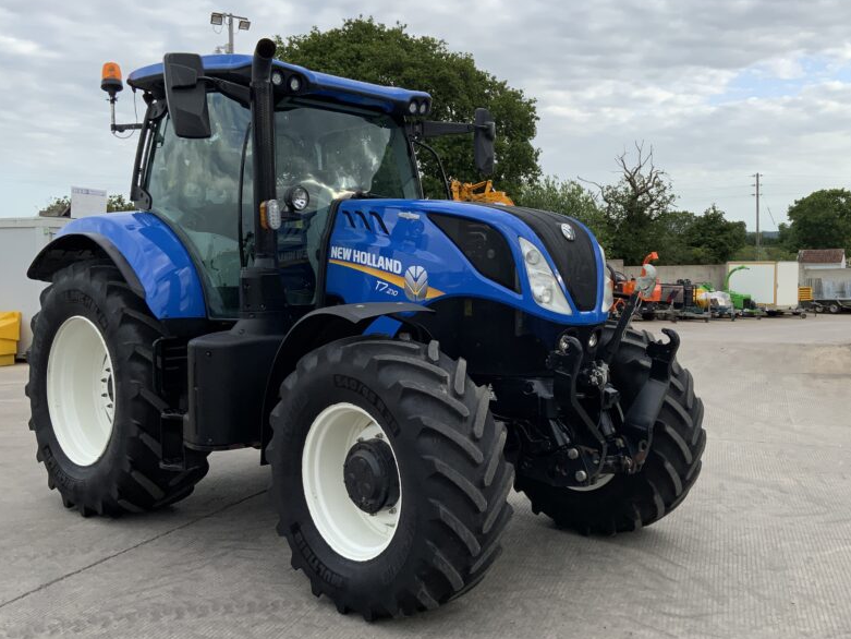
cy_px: 303
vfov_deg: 37.7
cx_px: 484
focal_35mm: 38
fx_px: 934
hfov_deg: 48.8
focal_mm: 3
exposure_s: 1/666
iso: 16
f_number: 1.8
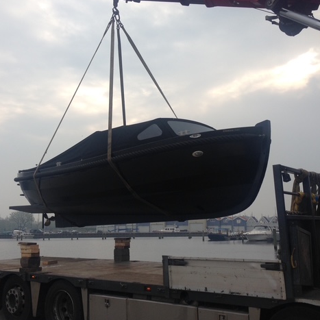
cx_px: 162
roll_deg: -0.9
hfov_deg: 41.9
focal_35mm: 40
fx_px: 418
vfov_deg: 41.9
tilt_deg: +10.2
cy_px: 162
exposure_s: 1/903
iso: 50
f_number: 2.4
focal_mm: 4.12
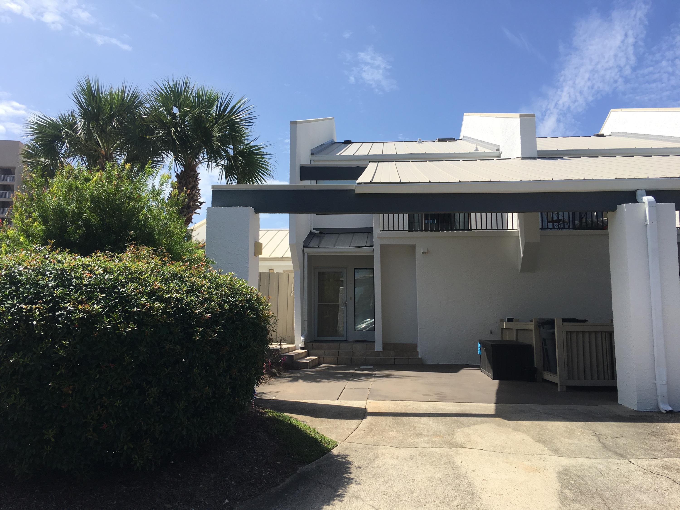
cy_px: 255
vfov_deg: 48.2
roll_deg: +0.2
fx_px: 570
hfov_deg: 61.7
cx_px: 340
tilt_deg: +8.1
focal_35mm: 29
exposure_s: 1/1508
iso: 25
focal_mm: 4.15
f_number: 2.2
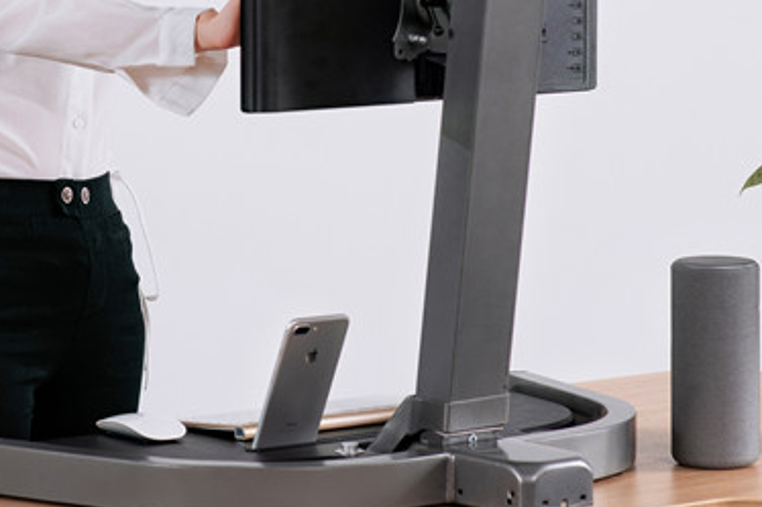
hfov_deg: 11.3
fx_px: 3850
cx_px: 185
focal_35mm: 182
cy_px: 51
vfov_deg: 7.5
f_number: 5
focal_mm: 85
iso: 50
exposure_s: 1/125
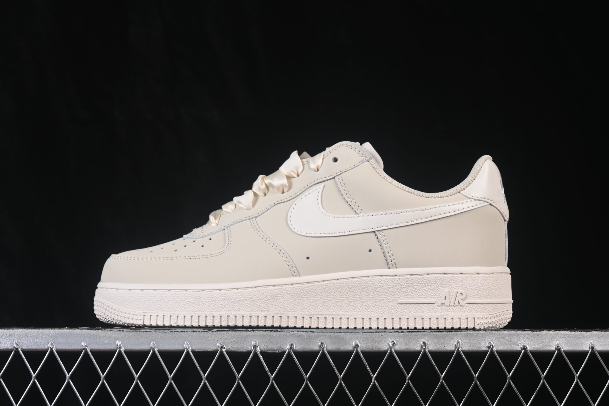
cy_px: 203
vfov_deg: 18.2
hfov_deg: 27.0
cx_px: 304
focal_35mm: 75
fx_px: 1269
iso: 160
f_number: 8
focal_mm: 50
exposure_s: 1/80
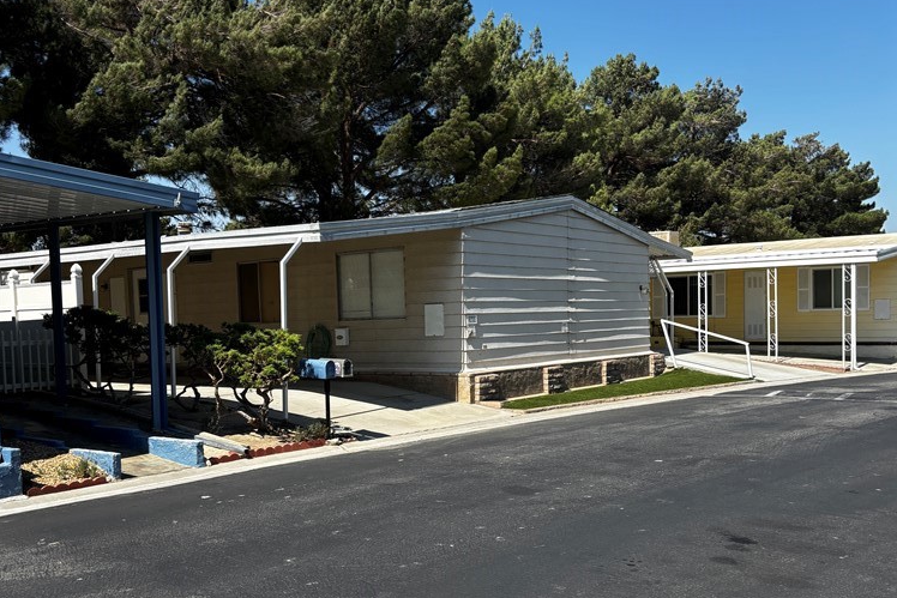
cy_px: 354
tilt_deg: -1.4
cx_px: 456
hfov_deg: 51.9
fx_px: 922
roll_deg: +0.9
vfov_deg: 35.9
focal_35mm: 37
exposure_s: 1/2513
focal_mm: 5.96
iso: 50
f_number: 1.6
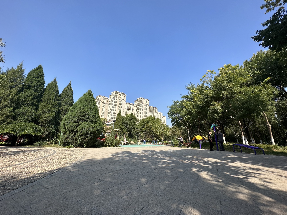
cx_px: 144
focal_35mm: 14
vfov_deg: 85.7
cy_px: 108
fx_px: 116
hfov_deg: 102.1
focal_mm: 2.22
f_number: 2.2
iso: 50
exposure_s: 1/1949
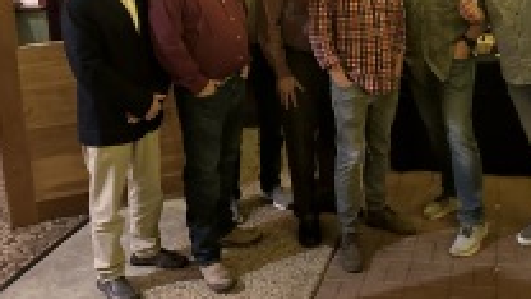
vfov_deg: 24.8
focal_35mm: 46
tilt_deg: -7.9
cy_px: 0
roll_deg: +3.6
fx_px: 648
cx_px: 380
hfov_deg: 43.5
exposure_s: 1/30
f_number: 1.78
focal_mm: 6.86
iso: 1250
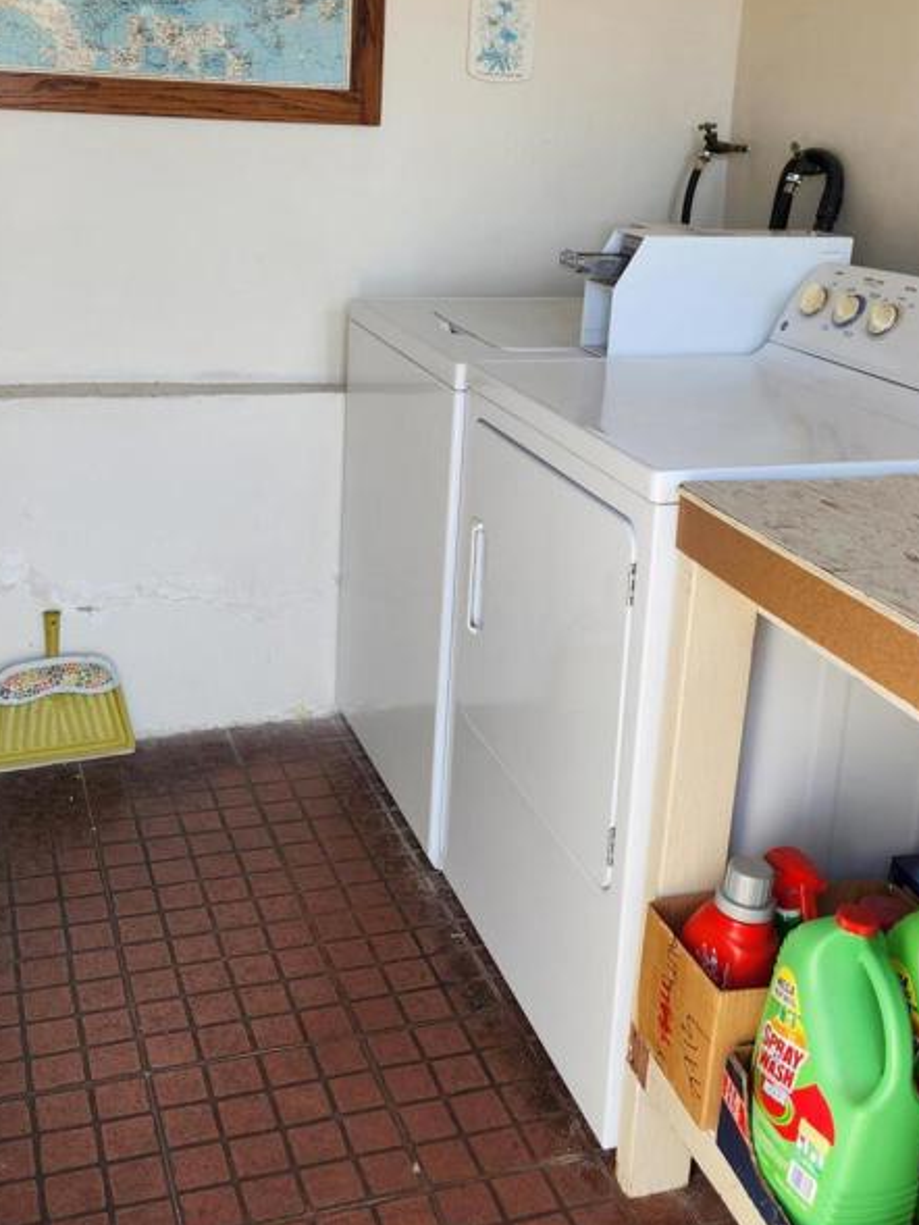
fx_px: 1415
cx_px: 451
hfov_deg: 36.0
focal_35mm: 40
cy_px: 514
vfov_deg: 46.6
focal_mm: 5.4
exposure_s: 1/180
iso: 32
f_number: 1.8
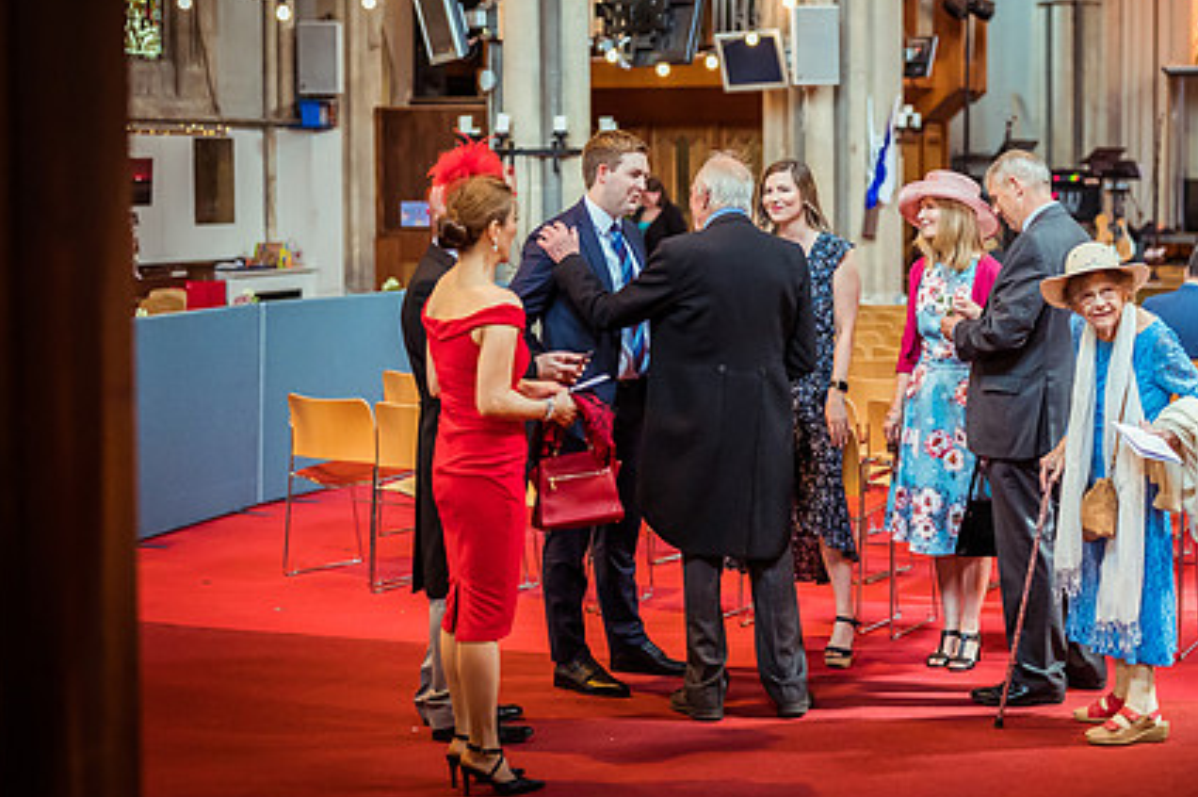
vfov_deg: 19.7
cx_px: 805
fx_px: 2294
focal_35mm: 69
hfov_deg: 29.1
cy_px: 300
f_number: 1.8
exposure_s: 1/1250
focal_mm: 50
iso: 6400
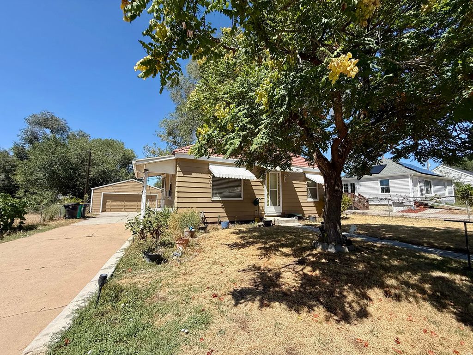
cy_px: 178
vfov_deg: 85.7
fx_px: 191
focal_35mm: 14
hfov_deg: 102.1
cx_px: 236
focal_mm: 2.22
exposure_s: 1/2092
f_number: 2.2
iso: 80
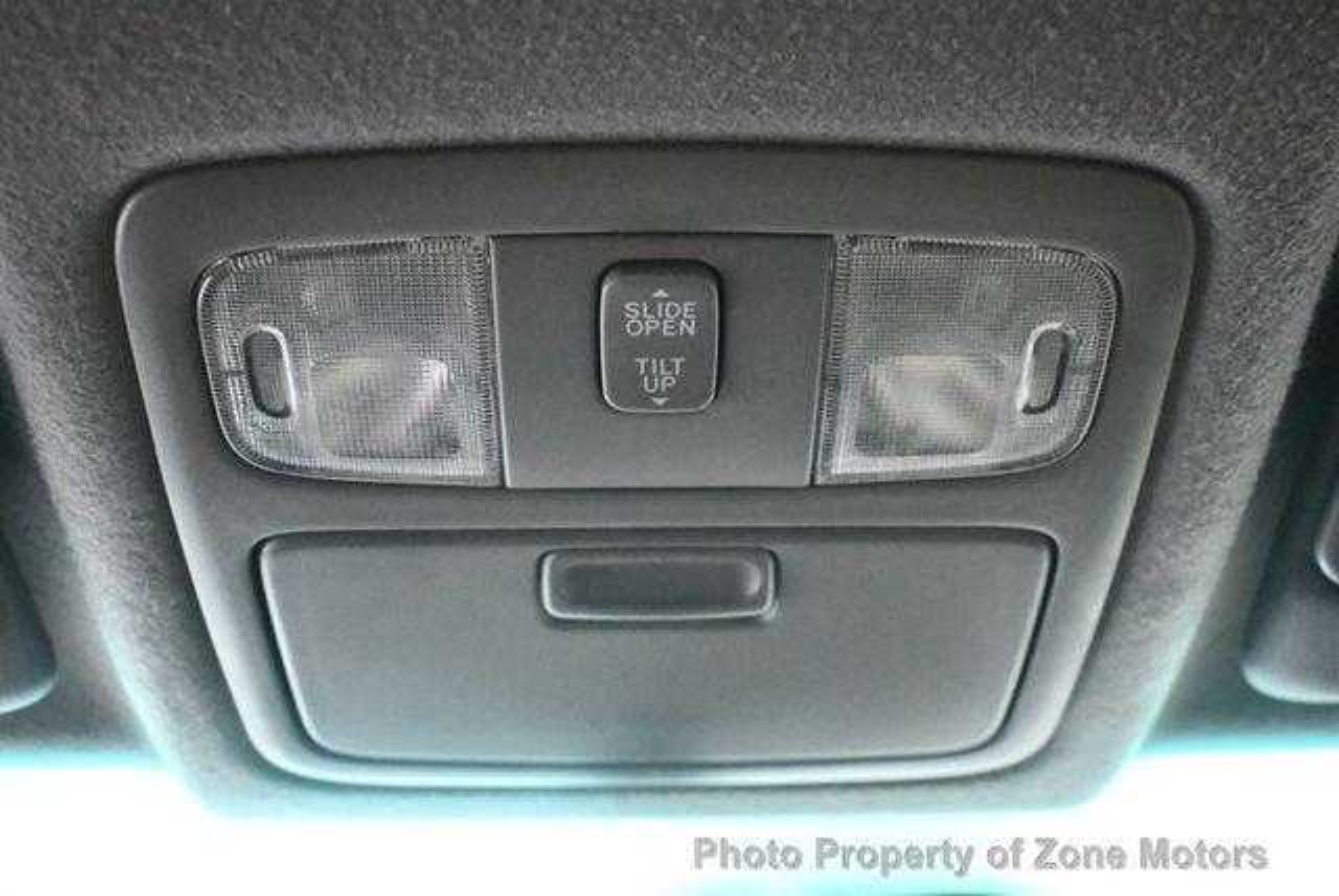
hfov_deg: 39.6
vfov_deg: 27.0
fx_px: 1861
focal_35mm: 50
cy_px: 448
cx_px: 670
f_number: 4
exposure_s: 1/60
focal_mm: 25
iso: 11400
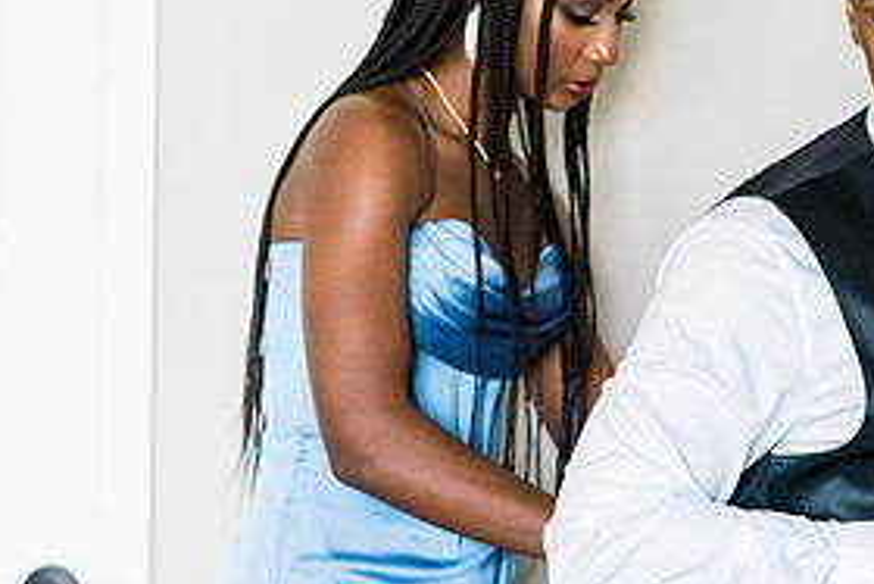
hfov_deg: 17.7
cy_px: 223
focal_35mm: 114
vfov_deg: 12.0
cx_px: 796
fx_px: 2769
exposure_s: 1/125
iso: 800
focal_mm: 55
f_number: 2.8
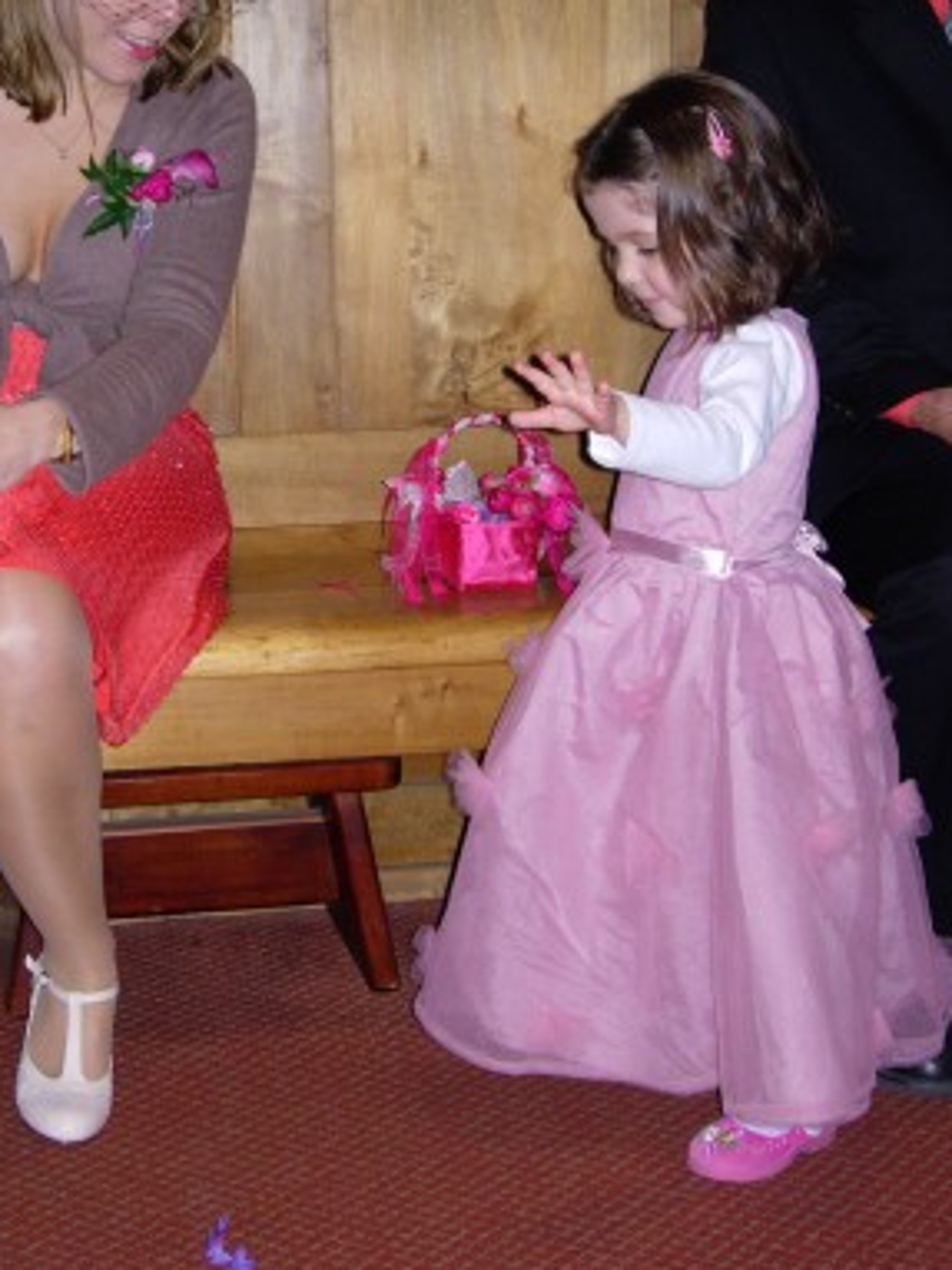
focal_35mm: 71
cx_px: 315
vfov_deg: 27.3
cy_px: 499
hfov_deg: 20.6
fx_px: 2605
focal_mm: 10.6
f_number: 3.2
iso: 79
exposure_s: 1/64
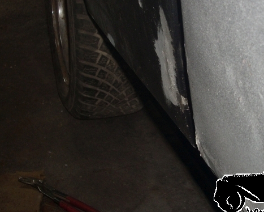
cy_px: 63
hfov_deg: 32.3
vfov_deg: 26.0
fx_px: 453
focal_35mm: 58
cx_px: 162
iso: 64
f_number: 2.8
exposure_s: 1/60
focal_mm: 6.2
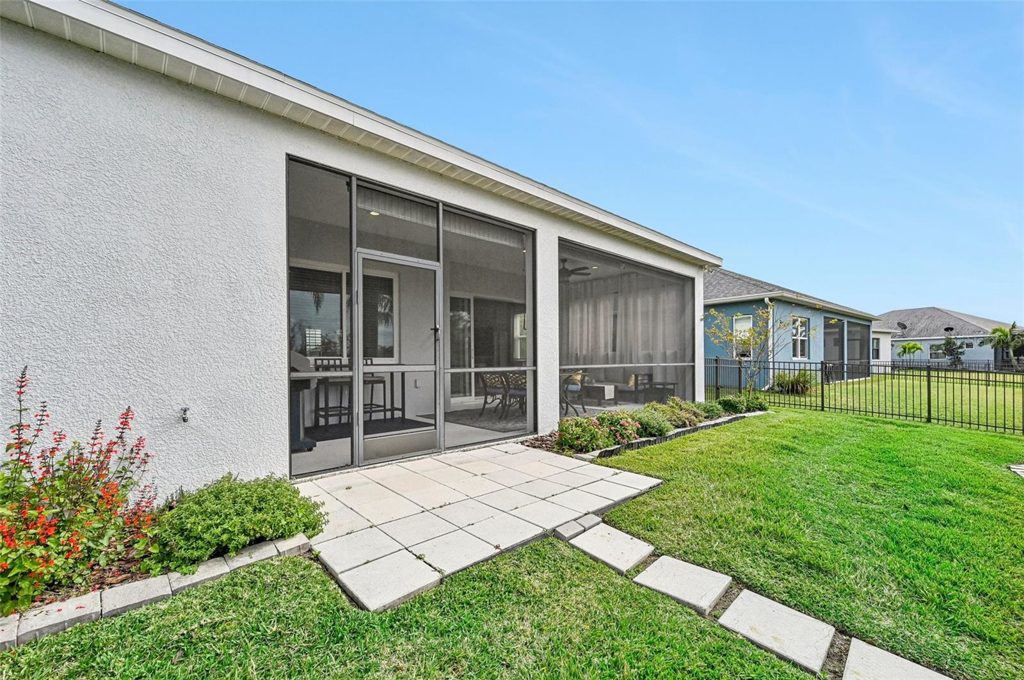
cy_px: 340
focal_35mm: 14
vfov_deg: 81.1
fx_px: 398
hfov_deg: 104.3
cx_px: 512
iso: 400
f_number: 8
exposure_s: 1/1600
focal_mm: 14
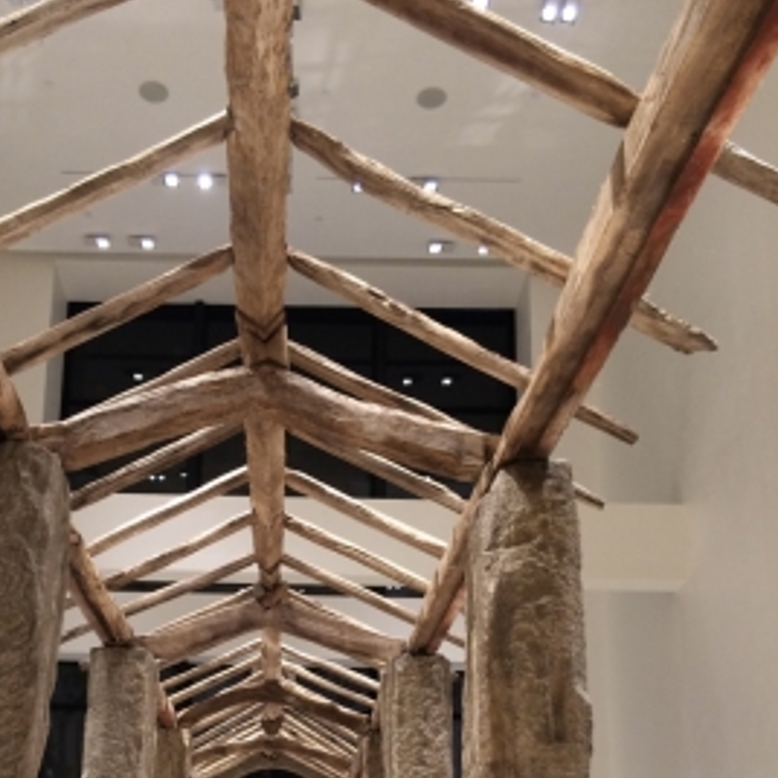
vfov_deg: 36.3
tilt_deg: +14.2
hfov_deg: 37.2
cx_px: 271
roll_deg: -0.4
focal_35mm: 45
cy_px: 626
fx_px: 1144
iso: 100
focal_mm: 4.15
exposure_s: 1/30
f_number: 2.2
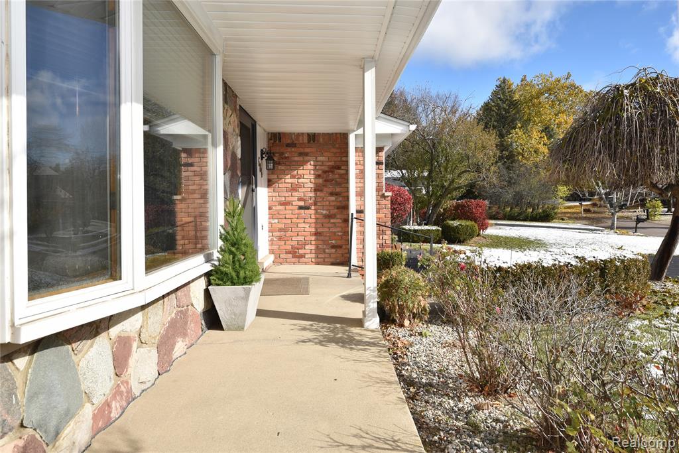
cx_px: 340
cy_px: 226
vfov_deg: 59.5
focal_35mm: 21
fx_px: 396
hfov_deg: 81.2
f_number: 9
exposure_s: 1/200
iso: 100
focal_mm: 21
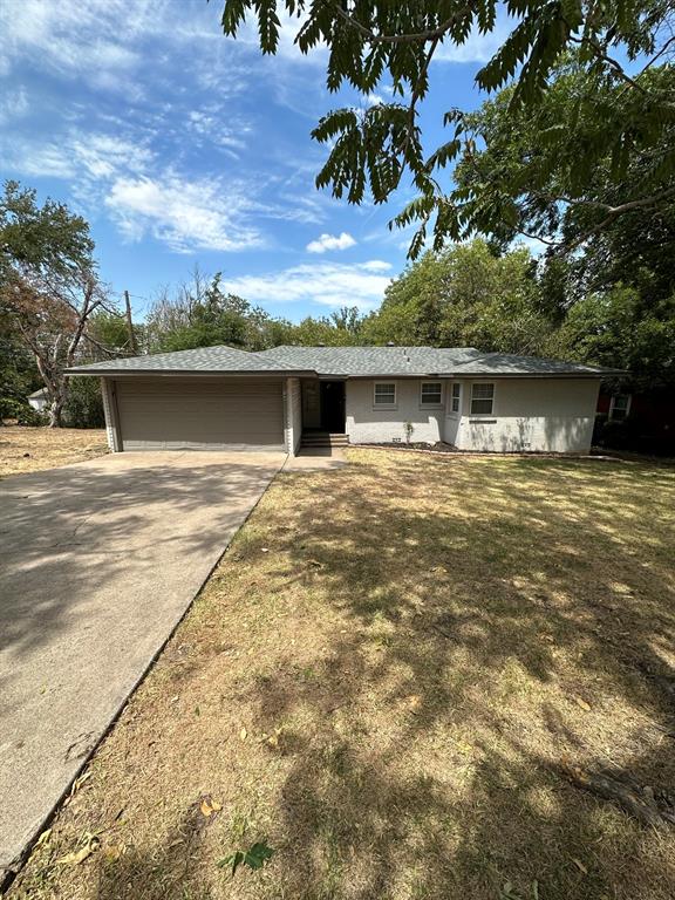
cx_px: 338
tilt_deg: -12.5
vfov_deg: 102.1
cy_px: 450
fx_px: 364
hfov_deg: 85.7
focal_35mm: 14
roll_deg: +0.6
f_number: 2.2
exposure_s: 1/1473
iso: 50
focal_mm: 2.22
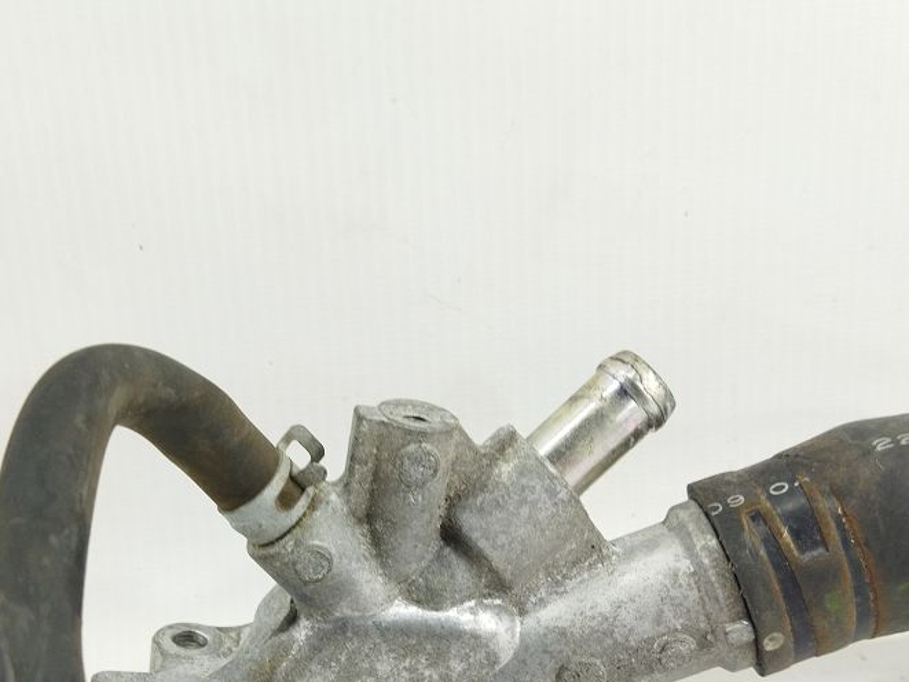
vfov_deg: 28.6
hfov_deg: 38.8
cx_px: 385
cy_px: 608
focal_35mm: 49
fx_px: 1287
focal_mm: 4.71
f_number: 1.79
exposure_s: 1/100
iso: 134
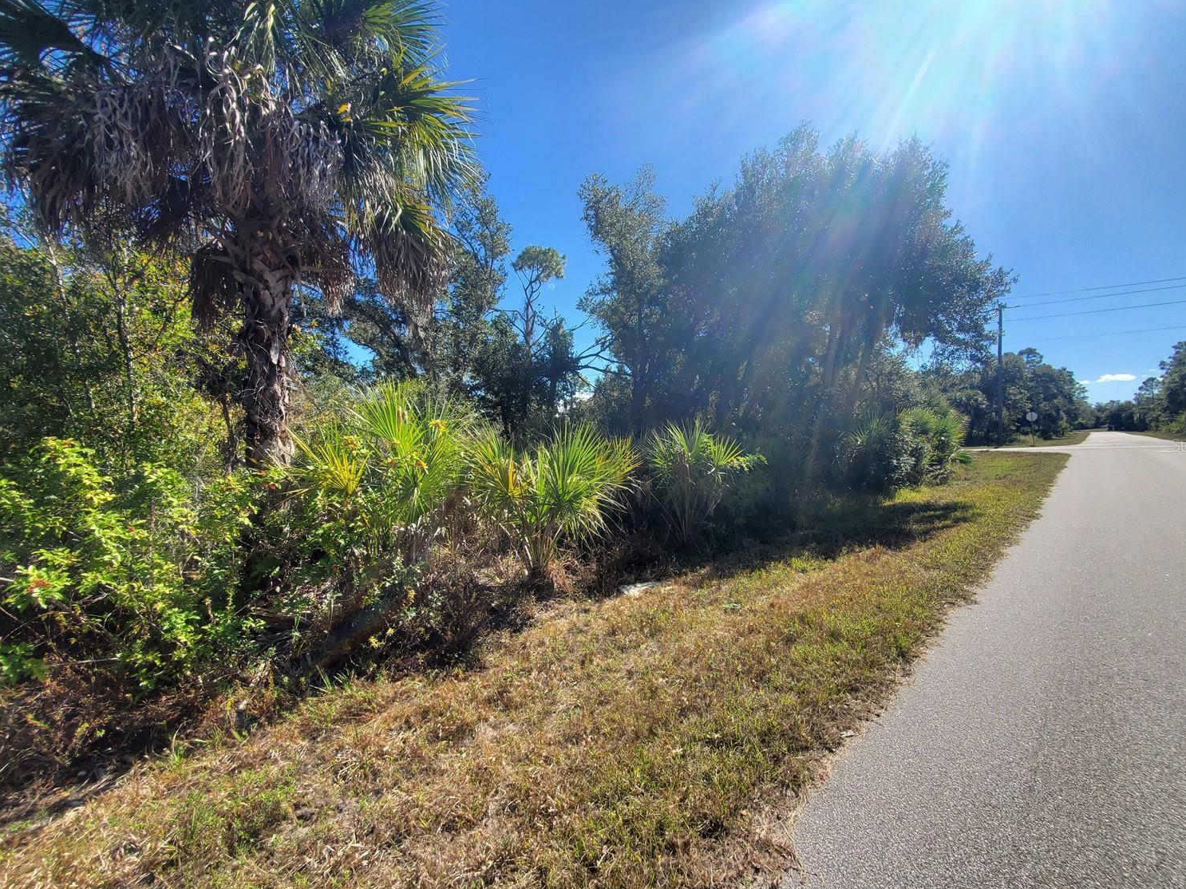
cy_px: 444
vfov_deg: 85.7
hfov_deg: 102.0
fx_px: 480
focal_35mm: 14
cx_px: 608
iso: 50
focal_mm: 1.8
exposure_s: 1/1163
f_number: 2.2
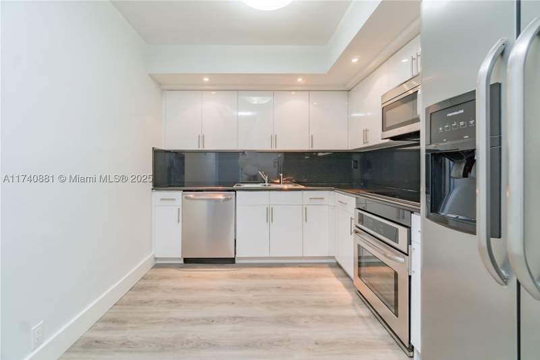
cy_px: 180
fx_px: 225
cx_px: 270
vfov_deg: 77.3
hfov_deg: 100.4
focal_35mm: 15
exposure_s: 1/15
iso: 200
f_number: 6.3
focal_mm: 10
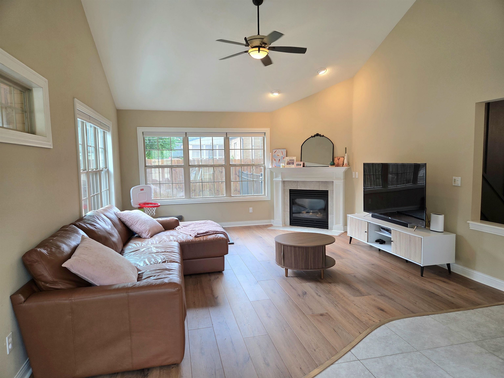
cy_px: 189
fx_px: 335
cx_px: 252
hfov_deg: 73.9
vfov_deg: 58.9
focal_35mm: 23
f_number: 1.8
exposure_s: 1/120
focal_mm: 5.4
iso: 100
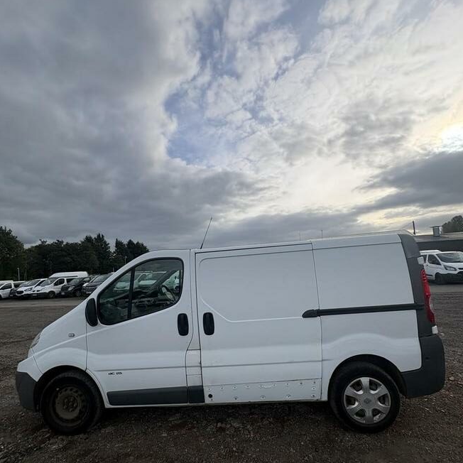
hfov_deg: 84.0
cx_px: 237
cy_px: 258
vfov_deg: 83.6
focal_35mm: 17
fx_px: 257
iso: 50
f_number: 2.2
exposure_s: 1/2083
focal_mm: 2.22
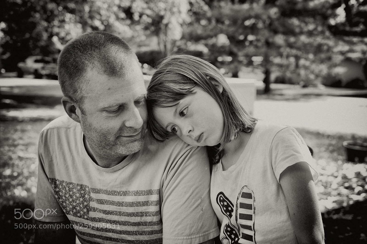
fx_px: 540
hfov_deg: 37.5
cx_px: 184
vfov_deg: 25.5
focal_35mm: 53
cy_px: 122
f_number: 4
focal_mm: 35
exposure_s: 1/200
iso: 200
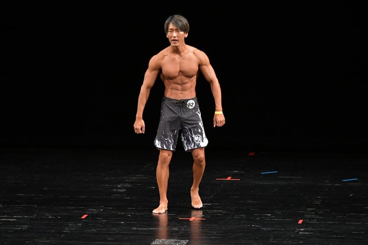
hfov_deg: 7.2
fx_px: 2912
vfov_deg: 4.8
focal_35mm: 285
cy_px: 122
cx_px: 184
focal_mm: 190
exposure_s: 1/400
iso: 3200
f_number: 5.6
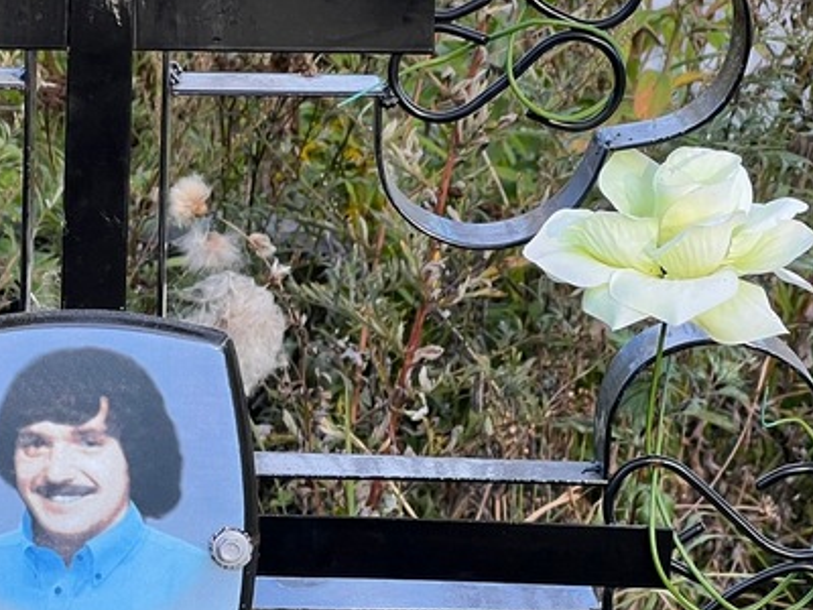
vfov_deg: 9.6
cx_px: 114
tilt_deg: -12.8
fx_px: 3617
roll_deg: +0.5
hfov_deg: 12.7
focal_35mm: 154
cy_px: 445
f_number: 2.8
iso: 40
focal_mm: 9
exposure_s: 1/99
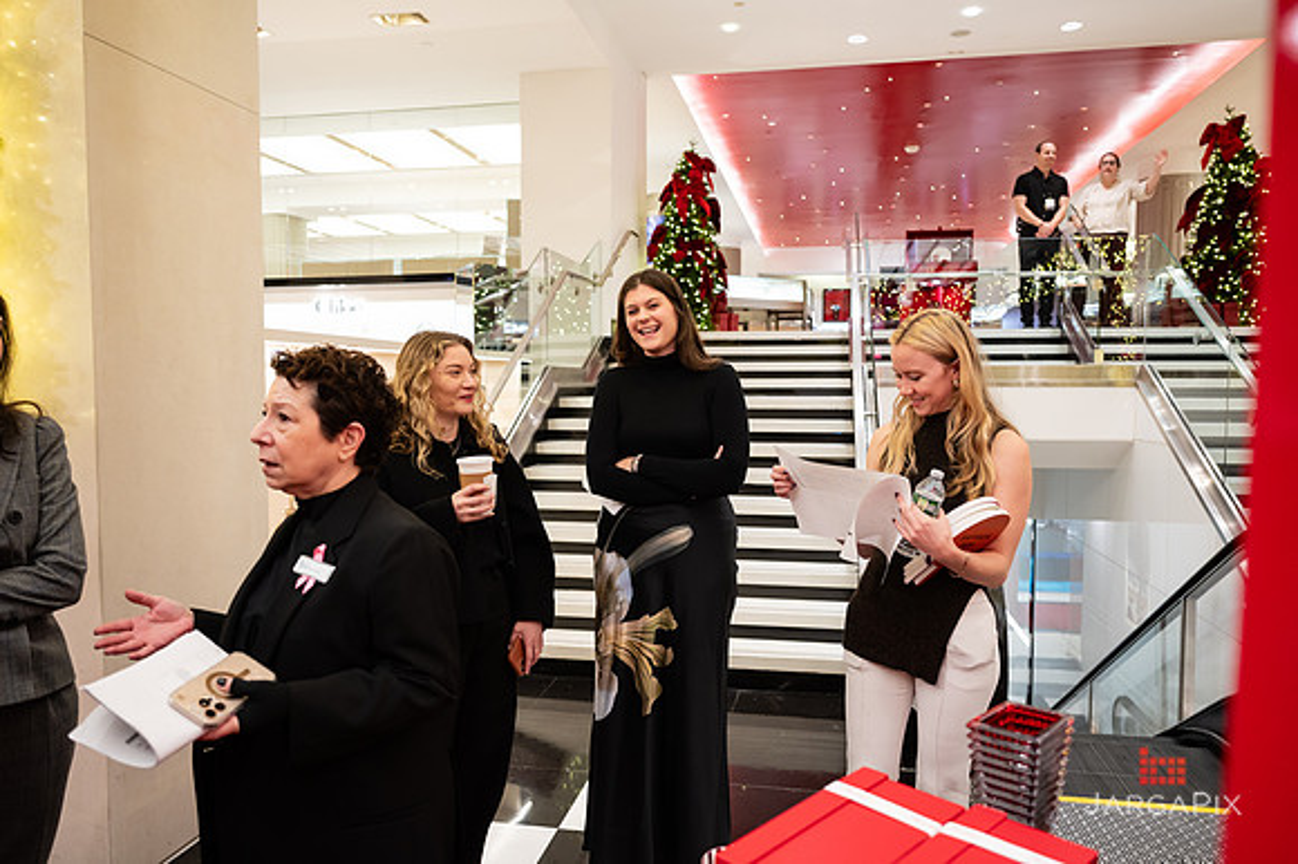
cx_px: 656
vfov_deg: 49.5
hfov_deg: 69.4
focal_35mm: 26
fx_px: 937
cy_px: 428
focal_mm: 25.5
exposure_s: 1/160
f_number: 3.2
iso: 1000
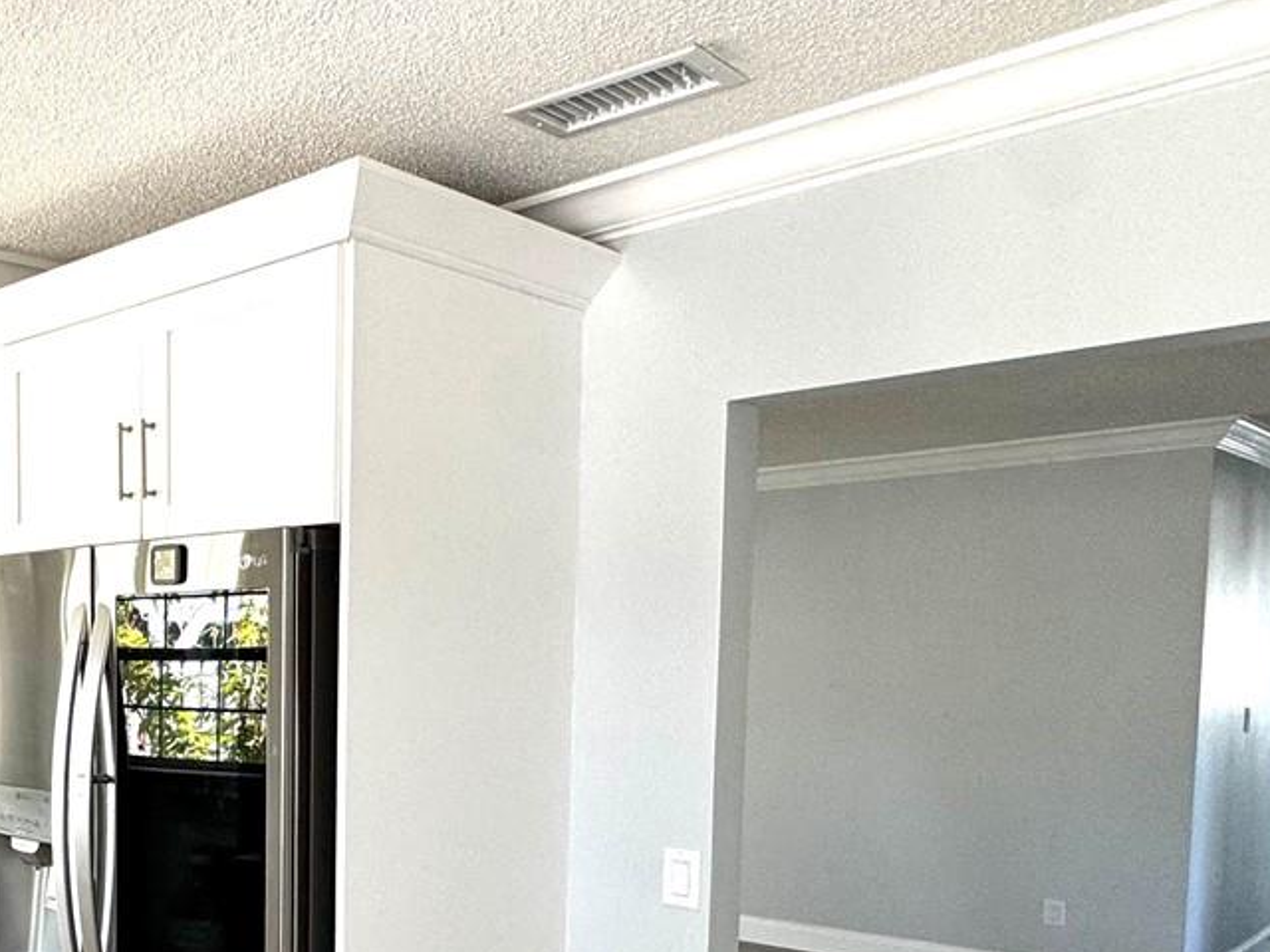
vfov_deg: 39.3
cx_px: -12
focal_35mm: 35
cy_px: 740
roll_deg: +0.3
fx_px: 1284
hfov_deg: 44.4
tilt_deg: -4.5
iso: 100
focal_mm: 2.22
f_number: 2.2
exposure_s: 1/99
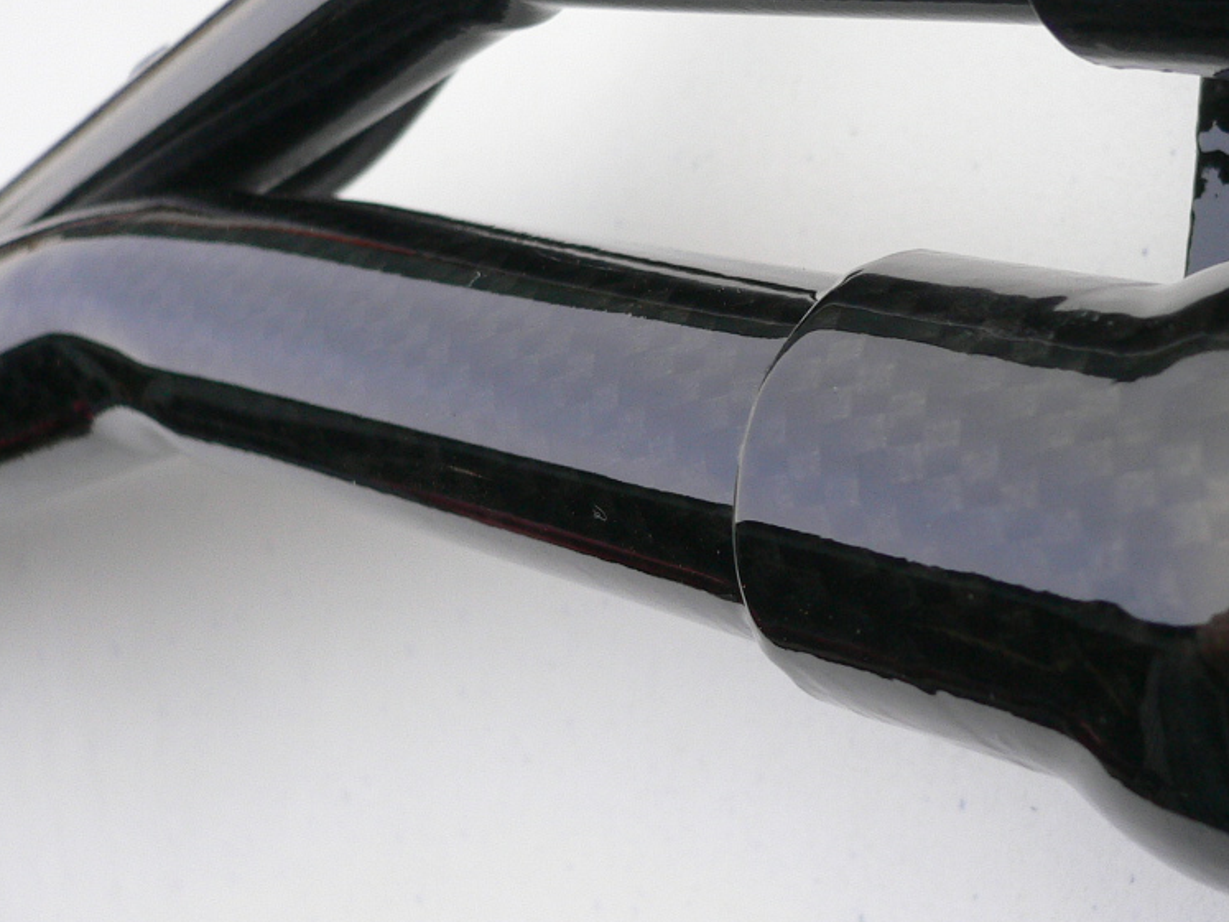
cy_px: 420
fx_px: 2130
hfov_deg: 31.3
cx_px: 995
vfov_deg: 24.4
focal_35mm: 60
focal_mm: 5.8
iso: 100
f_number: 2.8
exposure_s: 1/80
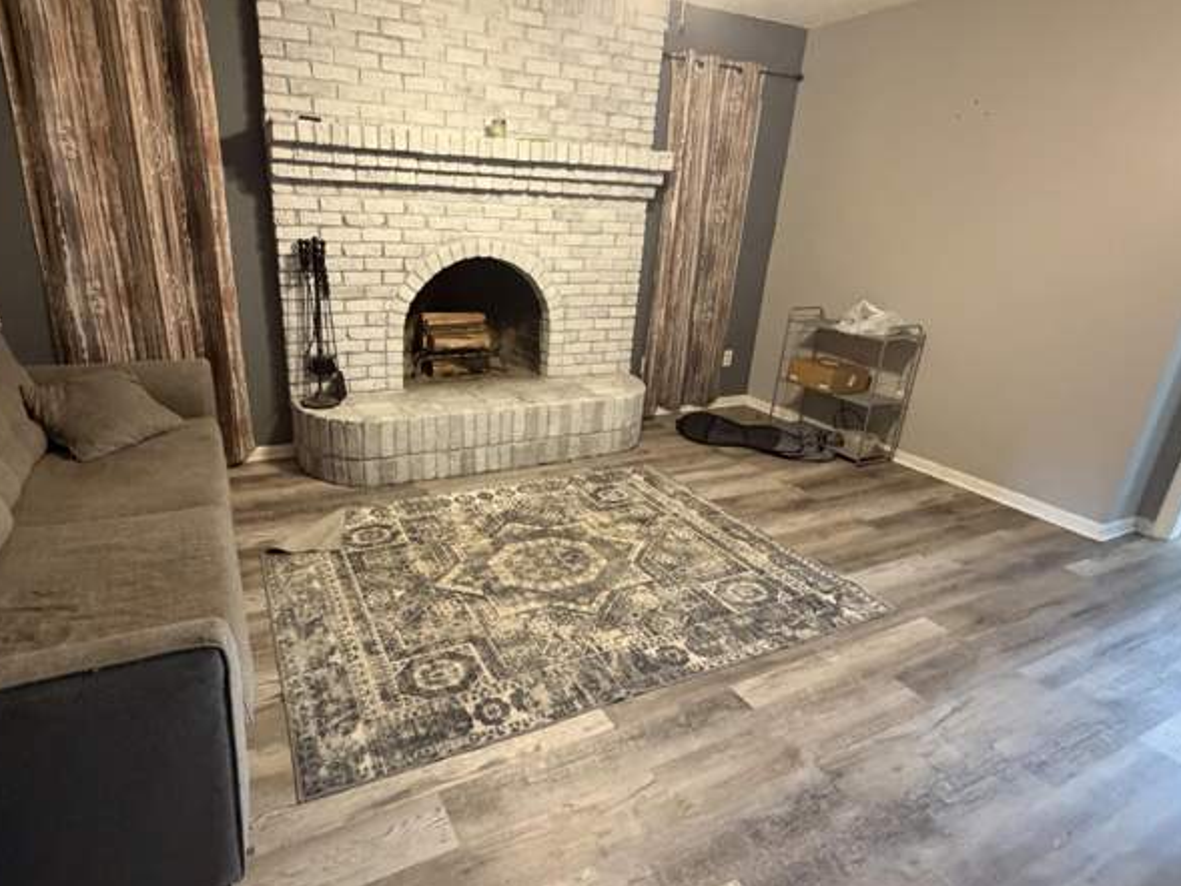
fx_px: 648
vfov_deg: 68.7
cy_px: 439
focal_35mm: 19
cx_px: 515
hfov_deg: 84.2
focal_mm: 2.22
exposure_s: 1/60
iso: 640
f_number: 2.2
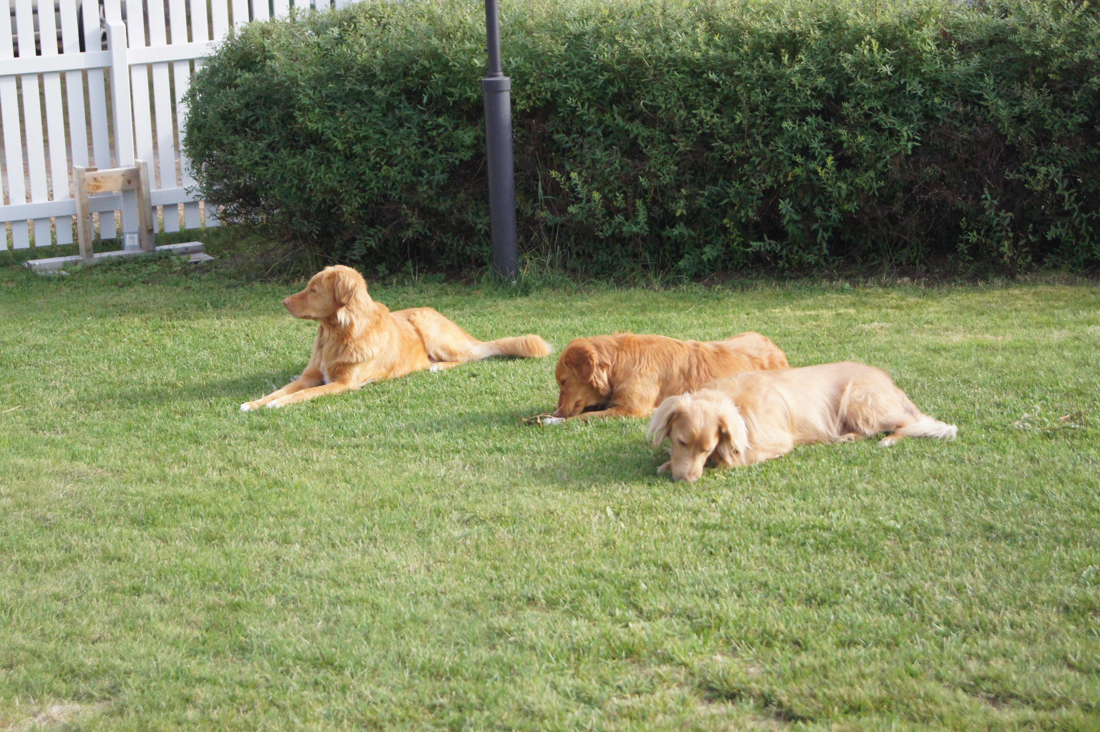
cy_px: 366
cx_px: 550
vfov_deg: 16.5
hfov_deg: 24.6
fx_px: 2519
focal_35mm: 82
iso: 1600
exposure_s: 1/1250
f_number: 5.6
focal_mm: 55
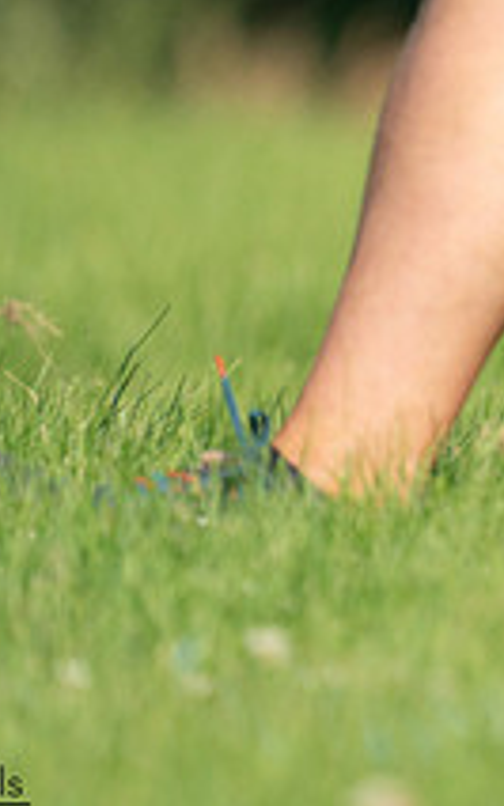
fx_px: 36572
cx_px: 887
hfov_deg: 0.8
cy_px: 119
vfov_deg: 1.3
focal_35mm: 1663
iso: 1000
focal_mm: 600
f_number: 6.3
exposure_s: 1/4000
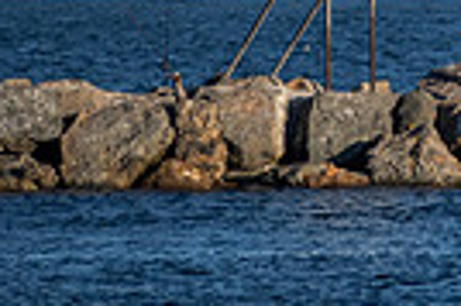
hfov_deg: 1.9
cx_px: 951
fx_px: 13826
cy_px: -516
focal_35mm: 1081
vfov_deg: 1.3
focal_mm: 200
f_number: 6.3
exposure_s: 1/1250
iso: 320
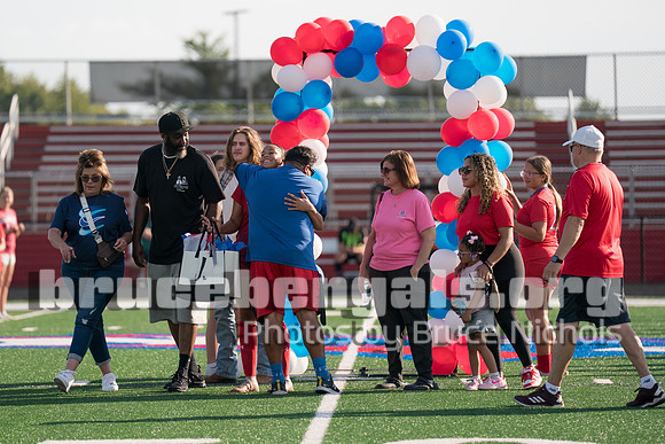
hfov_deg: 8.4
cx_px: 261
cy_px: 175
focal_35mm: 244
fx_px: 4516
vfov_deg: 5.6
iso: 100
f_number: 2.8
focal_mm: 200
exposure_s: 1/1000
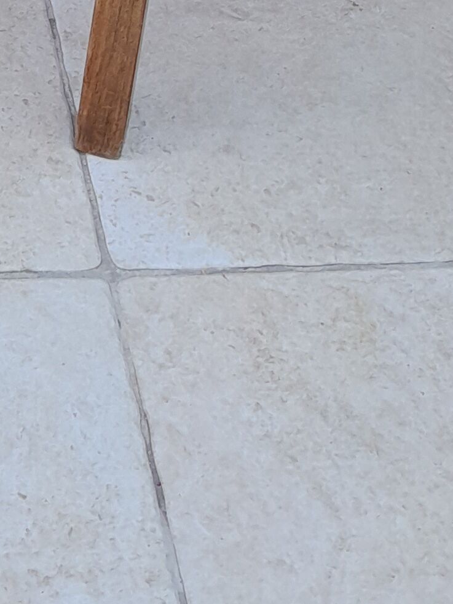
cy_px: -568
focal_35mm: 108
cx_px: -171
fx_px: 1884
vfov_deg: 15.1
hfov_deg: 13.1
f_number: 1.8
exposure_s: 1/120
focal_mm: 3.98
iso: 40
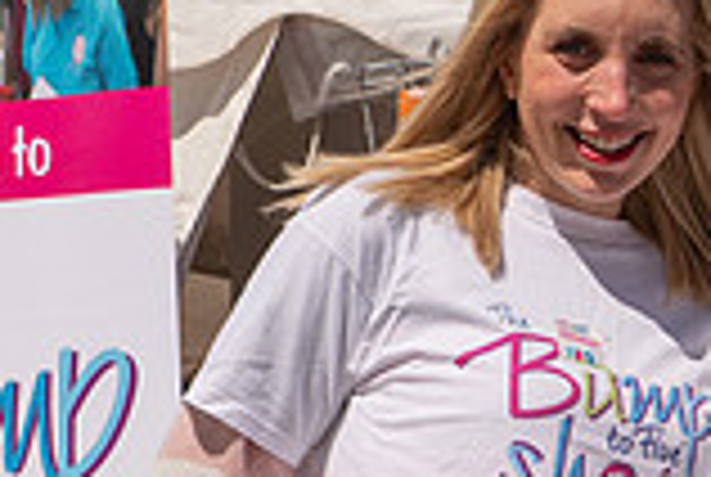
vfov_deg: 4.8
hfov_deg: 7.0
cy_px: 277
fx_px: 5659
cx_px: 1328
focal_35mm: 286
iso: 80
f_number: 9
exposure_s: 1/1000
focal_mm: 70
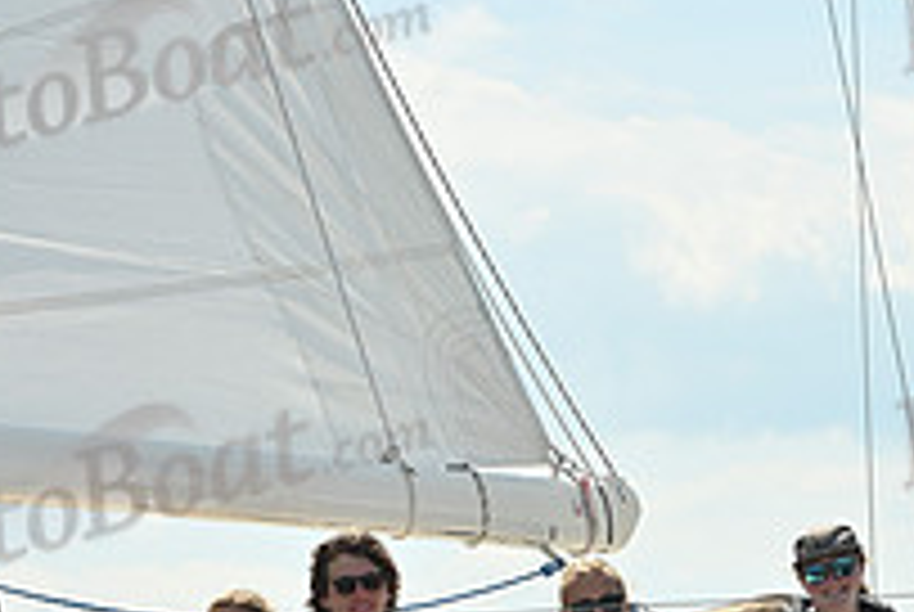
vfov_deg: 4.4
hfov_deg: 6.5
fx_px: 7984
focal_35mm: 314
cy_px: 668
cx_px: 666
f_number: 8
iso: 250
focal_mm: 110
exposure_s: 1/1250
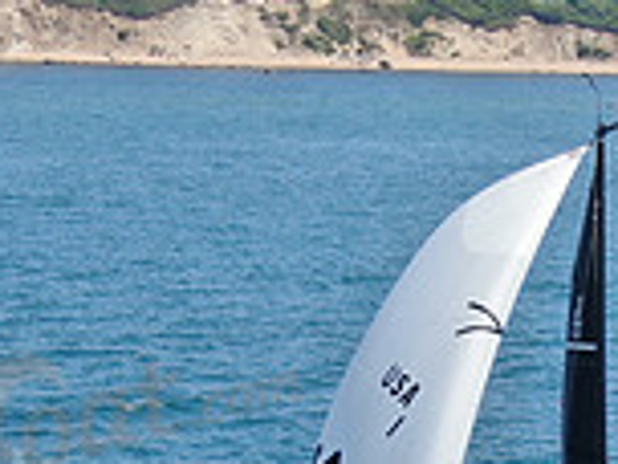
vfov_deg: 8.0
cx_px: 541
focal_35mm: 183
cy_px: 625
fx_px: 3267
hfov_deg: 10.8
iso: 100
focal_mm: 8.6
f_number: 3.8
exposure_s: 1/640
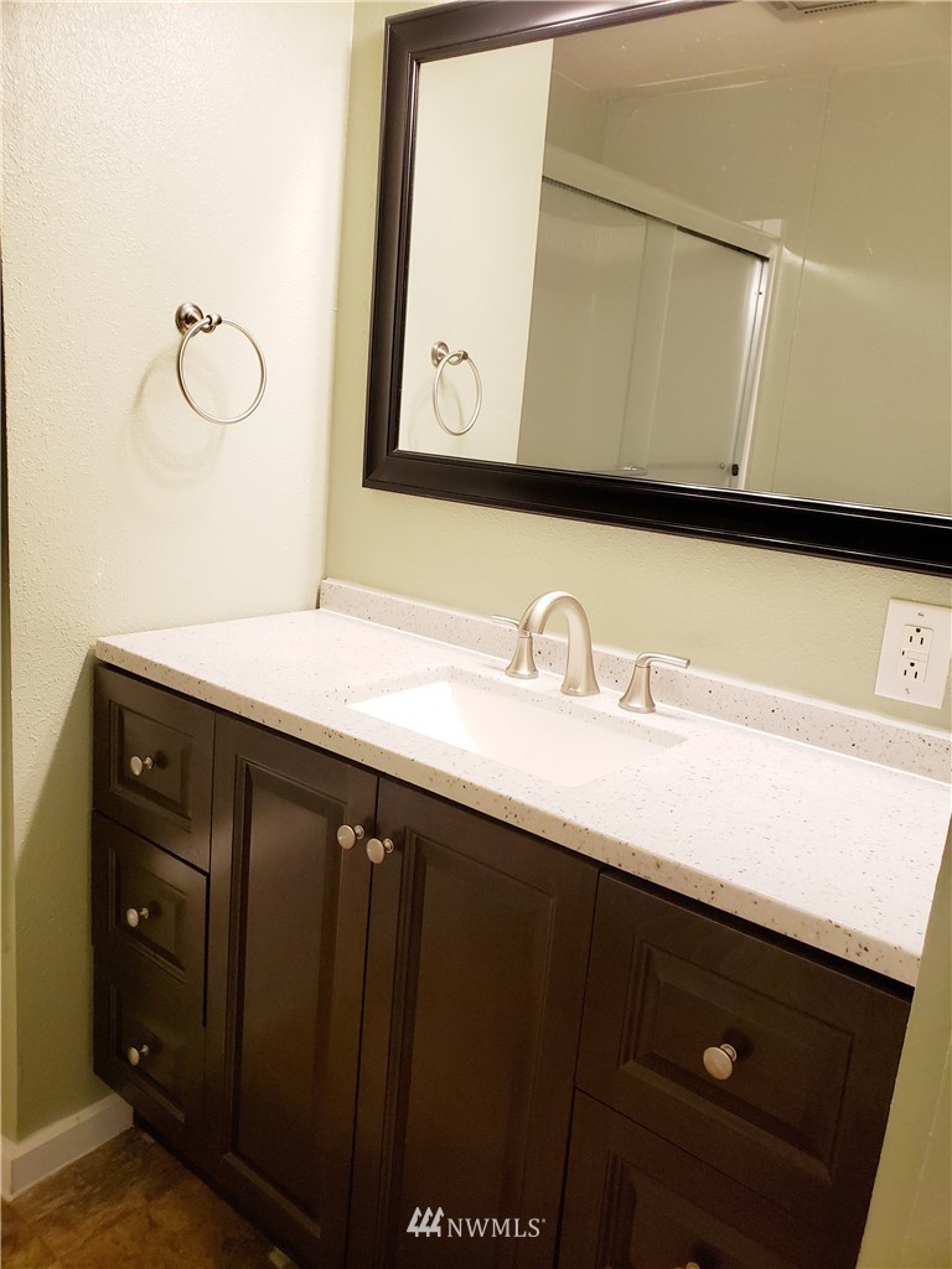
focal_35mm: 26
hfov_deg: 53.1
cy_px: 634
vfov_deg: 67.3
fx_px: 953
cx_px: 476
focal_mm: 4.3
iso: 250
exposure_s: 1/60
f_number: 2.4
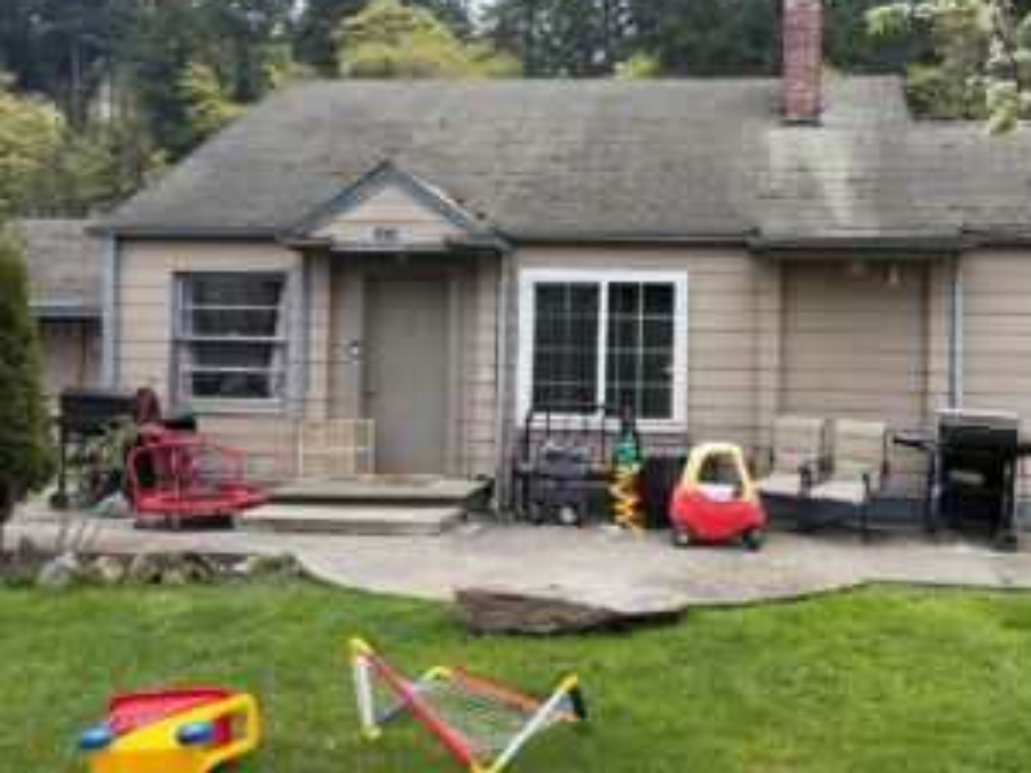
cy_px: 357
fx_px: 953
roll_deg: -0.5
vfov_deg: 44.1
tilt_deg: -1.2
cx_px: 660
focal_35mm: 32
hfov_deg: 56.0
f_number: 1.78
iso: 100
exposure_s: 1/1727
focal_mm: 6.76
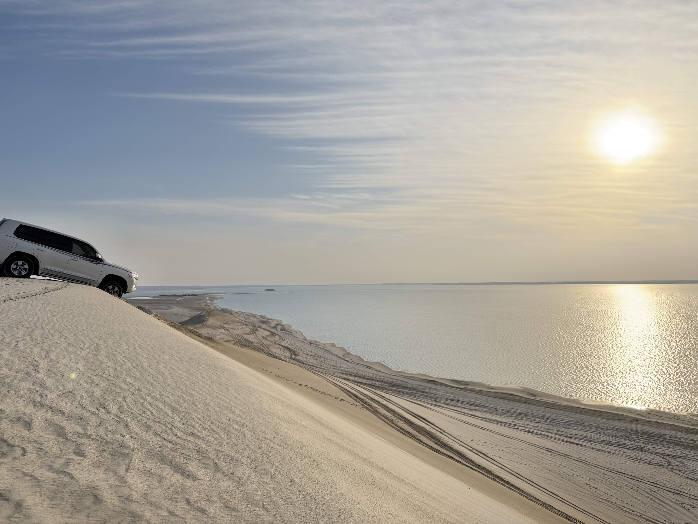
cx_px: 349
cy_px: 262
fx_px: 484
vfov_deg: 56.8
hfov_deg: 71.6
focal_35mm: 24
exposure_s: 1/3279
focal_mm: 6.76
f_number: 1.78
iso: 100
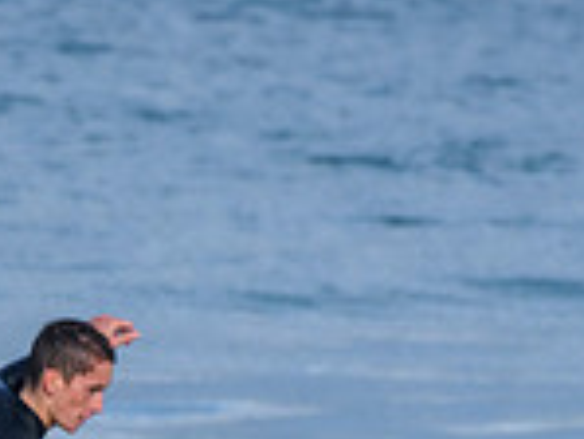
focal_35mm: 2466
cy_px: 645
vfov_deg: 0.6
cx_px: 110
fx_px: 41637
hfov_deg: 0.8
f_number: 5.6
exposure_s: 1/2000
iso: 500
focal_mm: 440
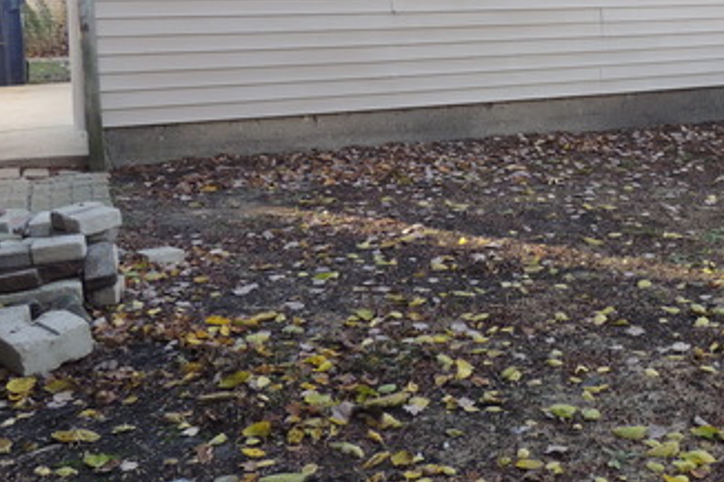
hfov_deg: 38.2
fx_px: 985
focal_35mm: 49
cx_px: 620
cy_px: 122
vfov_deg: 27.1
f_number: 3
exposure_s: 1/60
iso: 100
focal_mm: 4.3
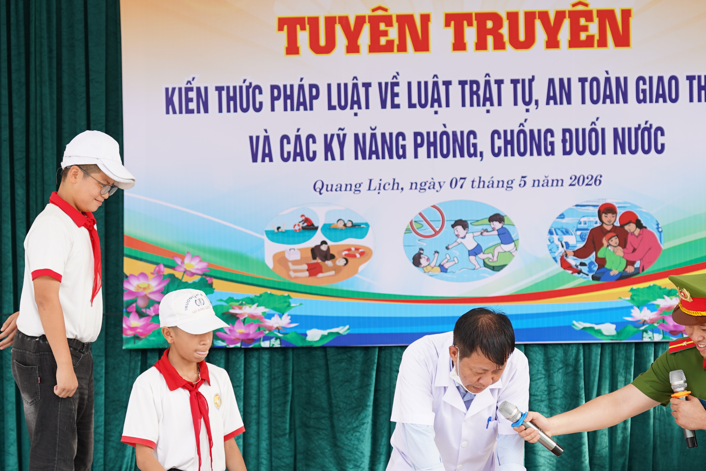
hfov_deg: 18.2
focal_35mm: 112
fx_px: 2204
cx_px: 292
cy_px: 277
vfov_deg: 12.2
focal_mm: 59.2
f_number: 3.2
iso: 100
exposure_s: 1/250
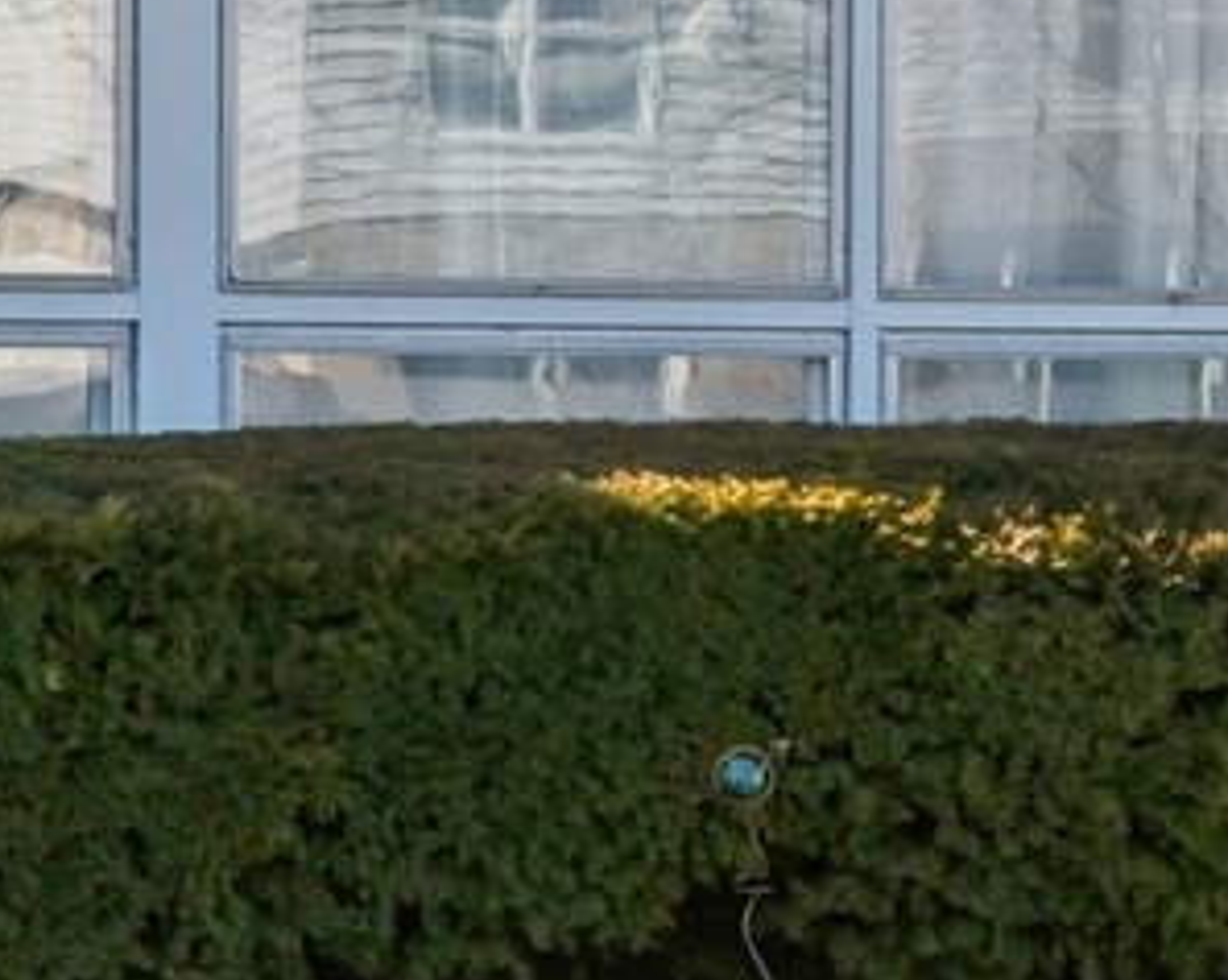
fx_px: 8206
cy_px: -248
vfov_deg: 6.8
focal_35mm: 226
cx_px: -571
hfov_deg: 8.4
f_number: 8
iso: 200
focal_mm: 44
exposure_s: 1/500
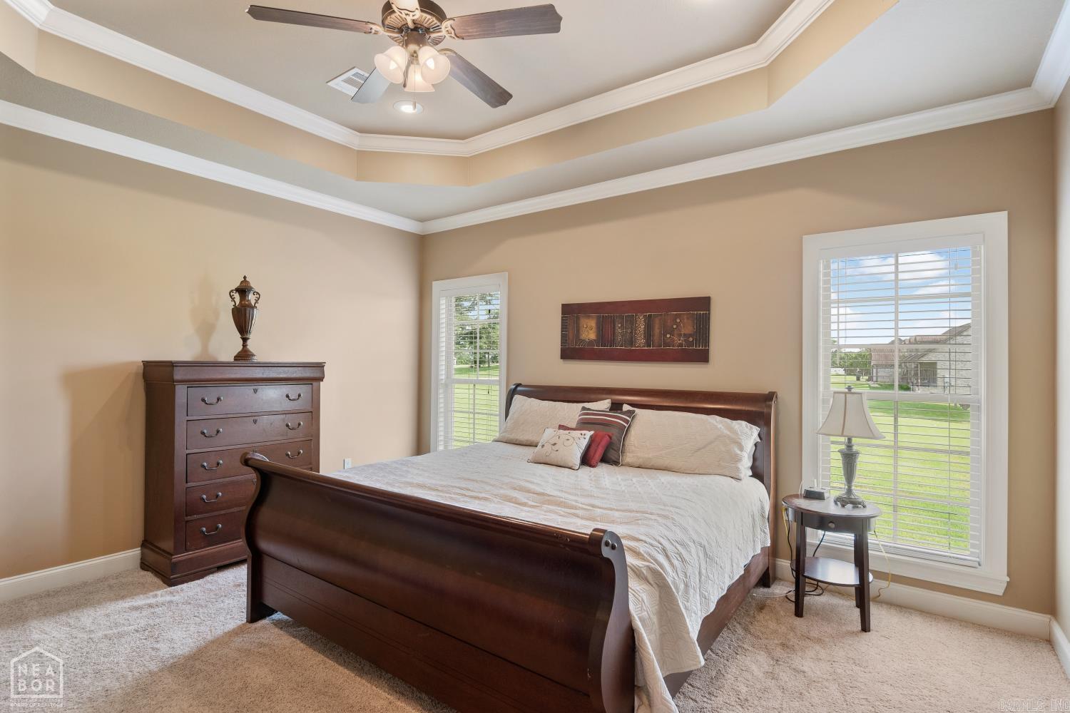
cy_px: 356
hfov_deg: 93.3
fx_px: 505
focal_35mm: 17
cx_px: 535
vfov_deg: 70.4
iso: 1250
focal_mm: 17
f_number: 5.6
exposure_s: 1/1250
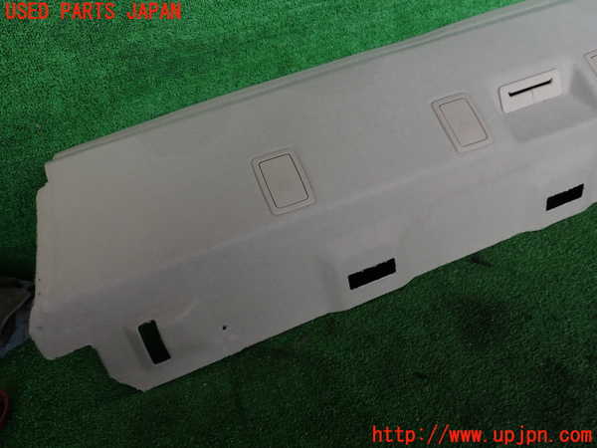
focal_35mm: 25
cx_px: 298
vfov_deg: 54.9
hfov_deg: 69.4
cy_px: 224
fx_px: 431
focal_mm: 4.5
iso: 100
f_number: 2.8
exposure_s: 1/60
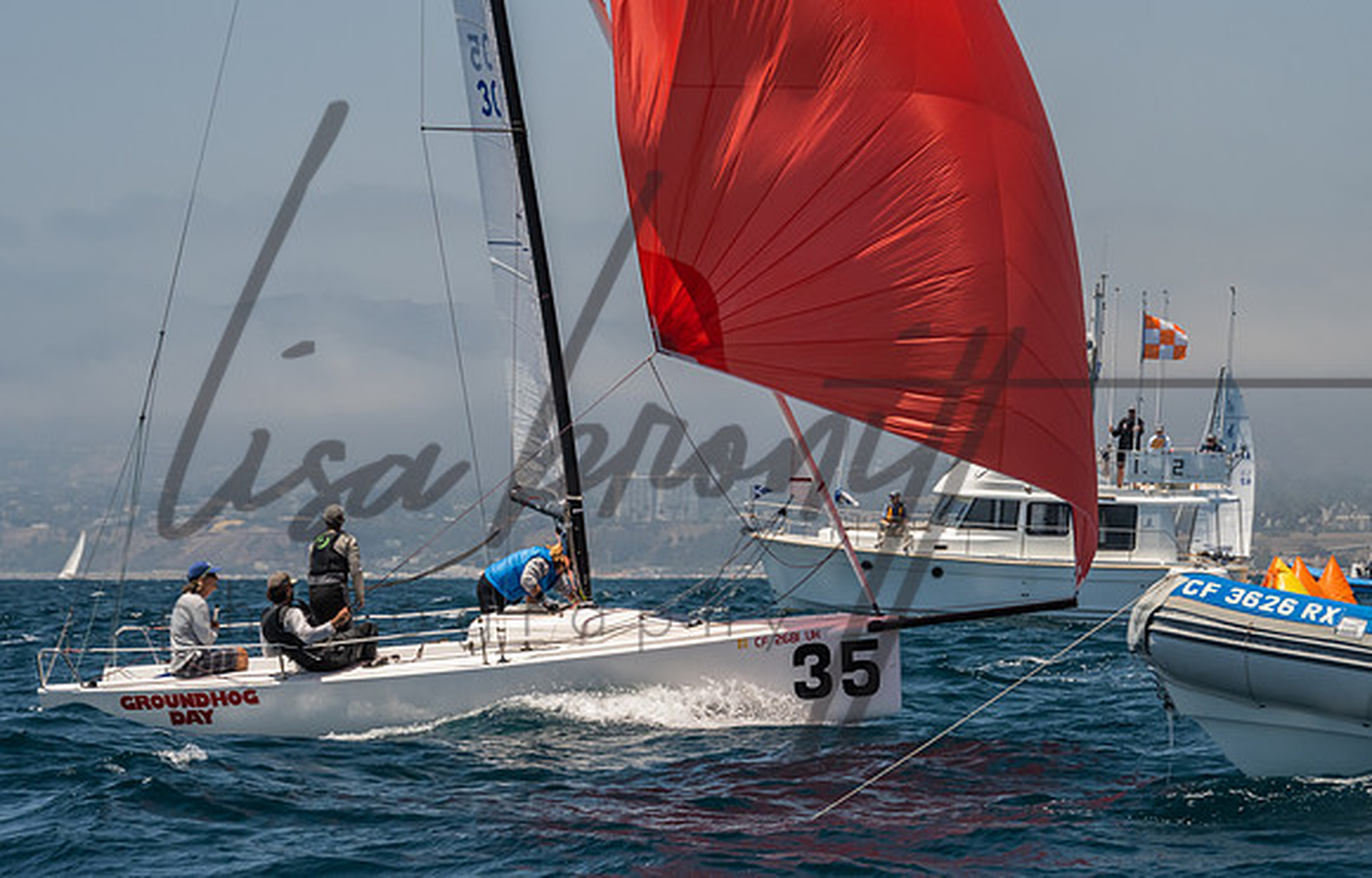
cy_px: 317
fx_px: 6300
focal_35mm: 167
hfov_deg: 12.4
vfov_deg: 8.0
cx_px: 774
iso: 640
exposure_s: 1/640
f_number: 9
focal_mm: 125
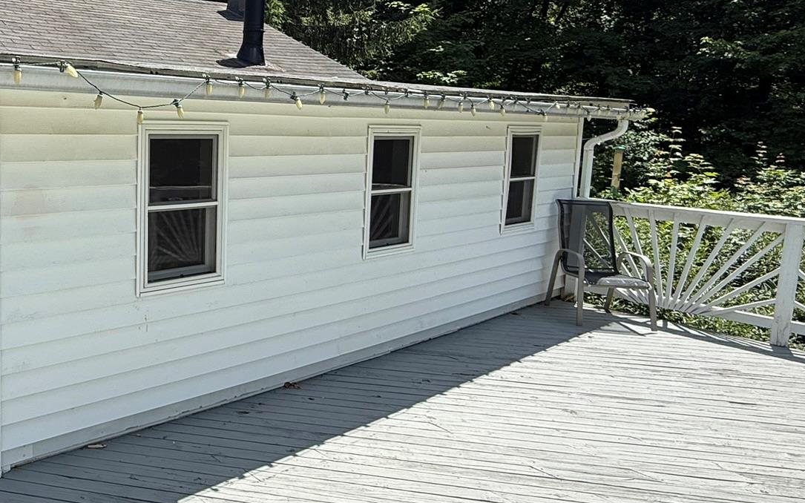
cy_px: 189
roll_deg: -1.2
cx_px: 119
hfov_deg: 59.1
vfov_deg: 44.2
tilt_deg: -5.7
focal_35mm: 28
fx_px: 614
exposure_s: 1/1235
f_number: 2.2
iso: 50
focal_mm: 2.22
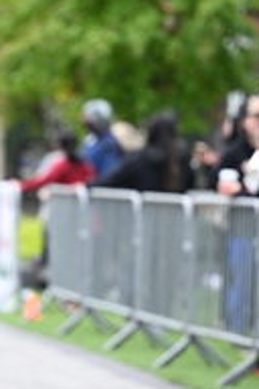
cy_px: 211
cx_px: -39
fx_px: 3863
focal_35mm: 358
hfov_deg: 3.8
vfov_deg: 5.8
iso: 1250
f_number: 2.8
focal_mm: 125
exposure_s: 1/1600
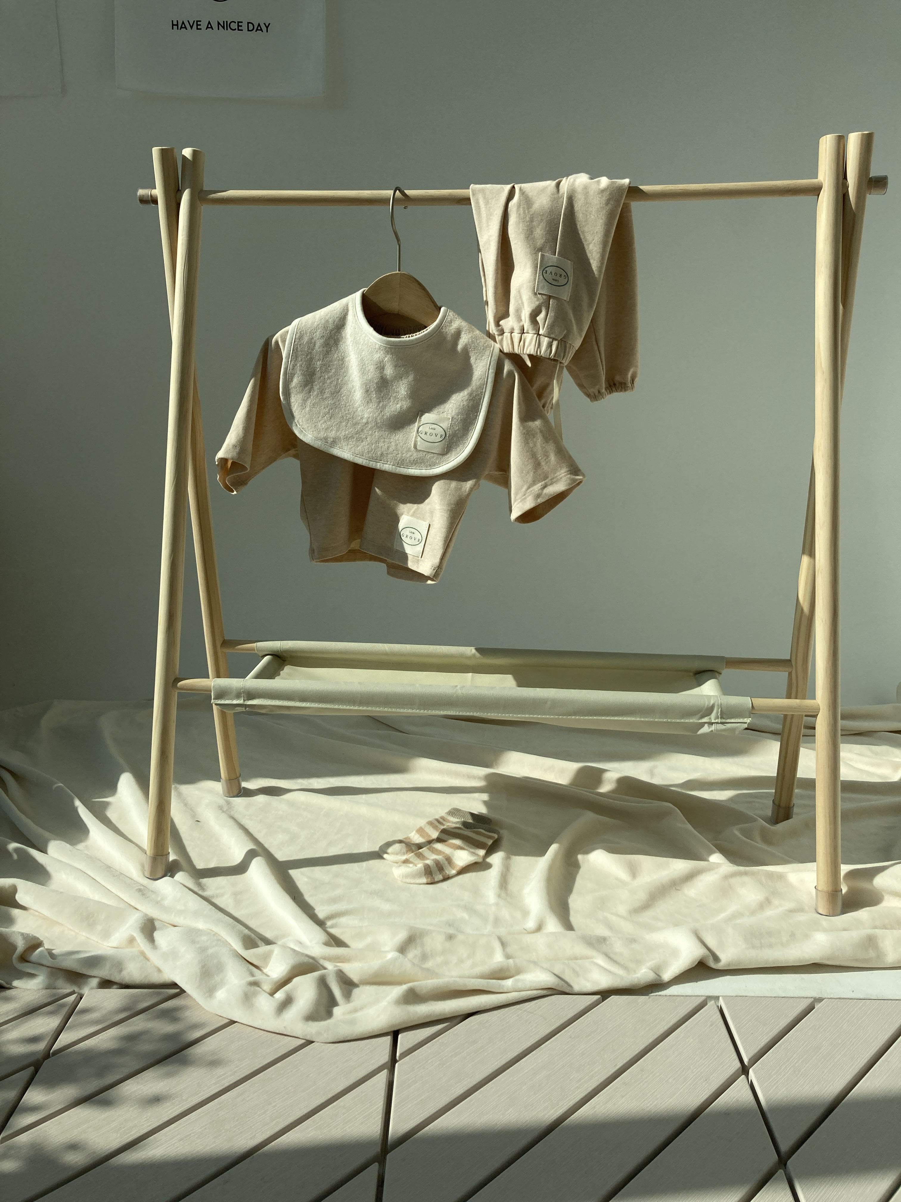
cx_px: 450
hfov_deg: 49.7
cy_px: 601
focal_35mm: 28
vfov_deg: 63.4
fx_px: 972
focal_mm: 3.99
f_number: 1.8
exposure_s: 1/2525
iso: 25
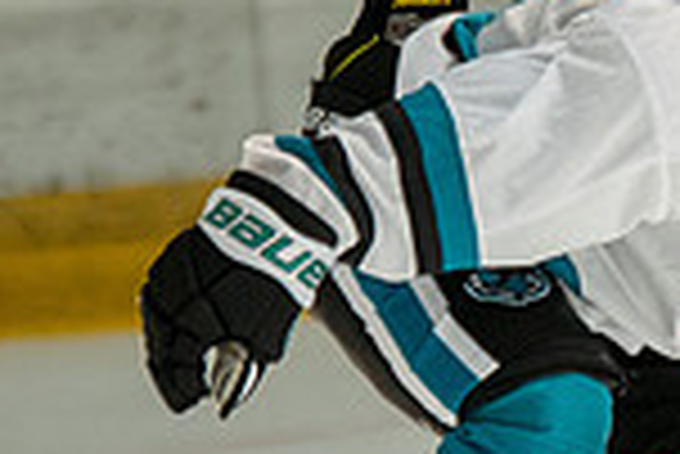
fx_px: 31971
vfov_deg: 0.8
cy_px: 344
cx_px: 681
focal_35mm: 1691
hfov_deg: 1.2
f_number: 3.2
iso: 1600
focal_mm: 300
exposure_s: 1/5000
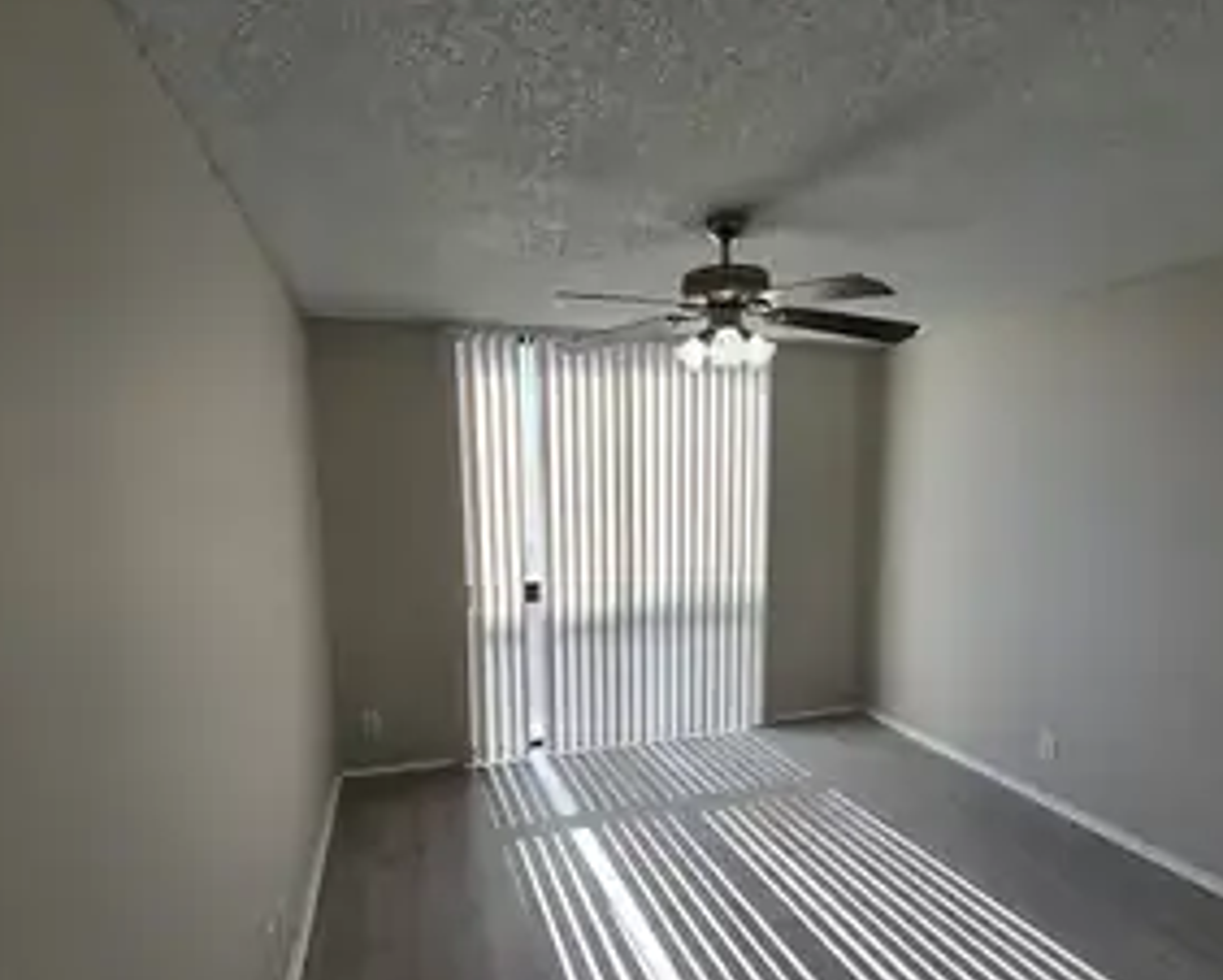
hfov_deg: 86.3
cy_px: 577
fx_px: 652
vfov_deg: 73.2
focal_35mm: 18
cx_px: 620
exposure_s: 1/288
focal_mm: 2.2
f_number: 1.9
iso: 40
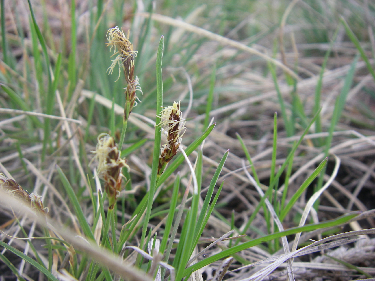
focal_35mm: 38
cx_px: 188
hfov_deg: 49.0
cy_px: 140
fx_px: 412
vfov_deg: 37.7
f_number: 3.3
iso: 64
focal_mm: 6.3
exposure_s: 1/160
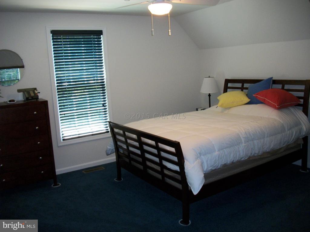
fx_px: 287
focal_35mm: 32
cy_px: 116
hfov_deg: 56.8
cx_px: 155
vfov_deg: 44.2
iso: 160
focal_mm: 5.7
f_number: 2.9
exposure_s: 1/30
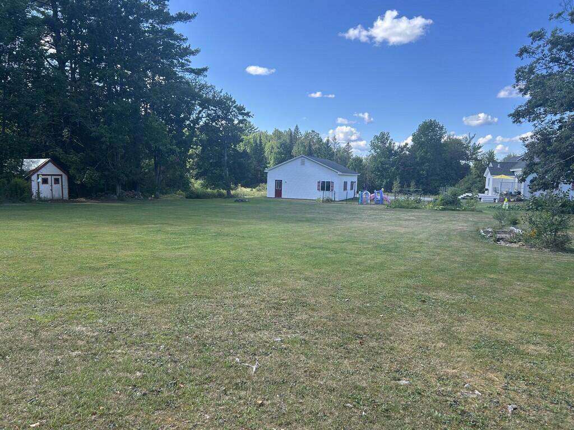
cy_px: 215
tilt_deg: -5.3
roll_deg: -2.6
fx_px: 431
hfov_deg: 67.3
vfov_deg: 53.1
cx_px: 287
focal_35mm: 26
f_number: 1.5
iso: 50
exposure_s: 1/1377
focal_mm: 5.7
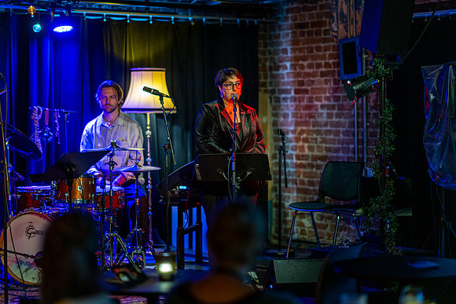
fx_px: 1077
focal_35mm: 85
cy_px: 152
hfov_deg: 23.9
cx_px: 228
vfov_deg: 16.1
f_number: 1.4
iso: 1000
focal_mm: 85
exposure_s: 1/200
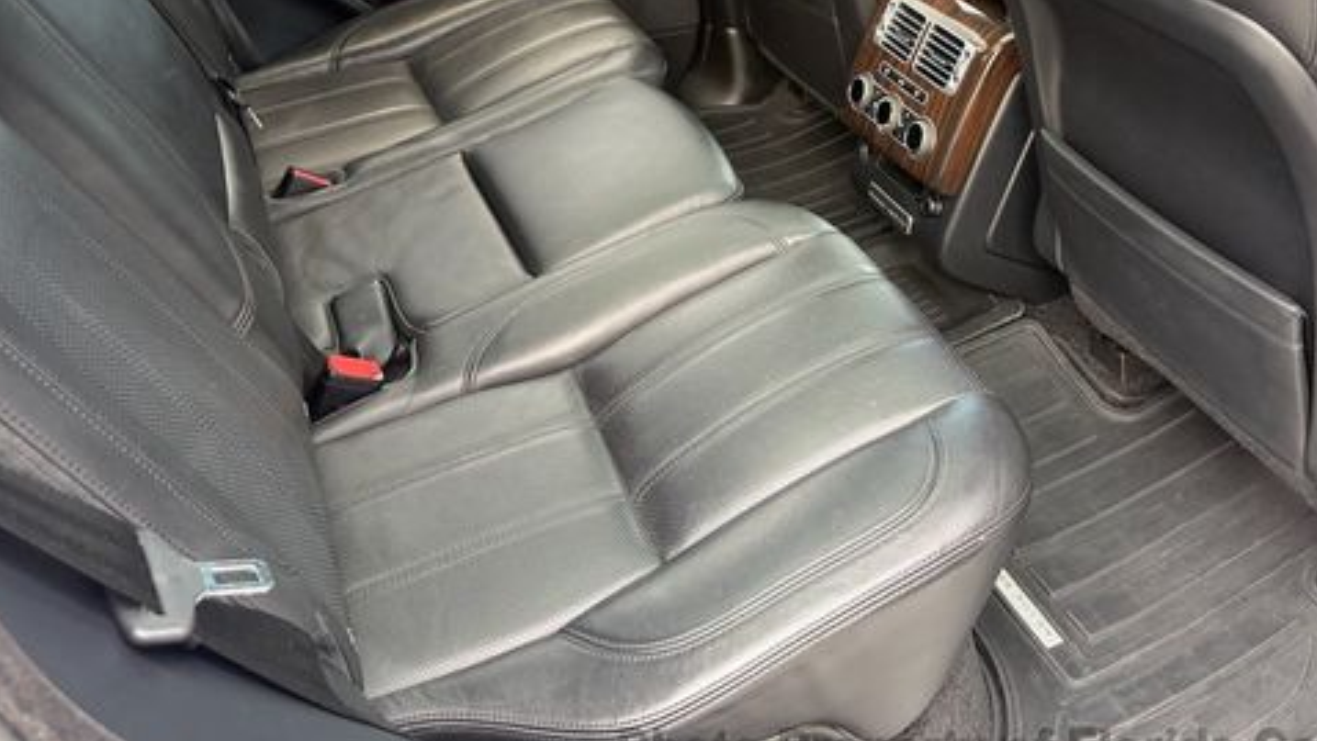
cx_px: 810
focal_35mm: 35
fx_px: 1222
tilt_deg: -26.0
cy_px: 149
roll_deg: -0.9
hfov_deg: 56.1
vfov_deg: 32.8
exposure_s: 1/95
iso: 200
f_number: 1.78
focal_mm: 6.76
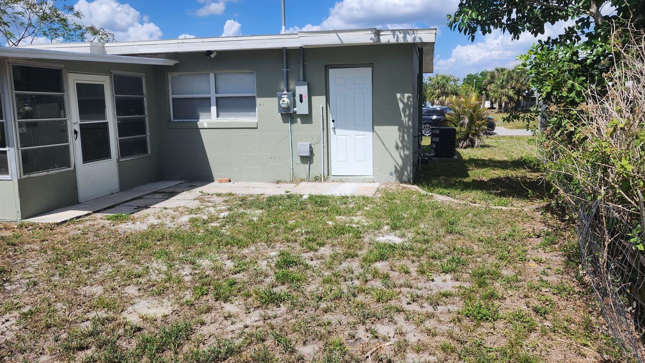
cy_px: 167
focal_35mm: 26
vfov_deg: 44.3
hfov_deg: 71.9
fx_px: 445
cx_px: 334
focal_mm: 6.4
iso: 12
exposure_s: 1/1433
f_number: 1.8
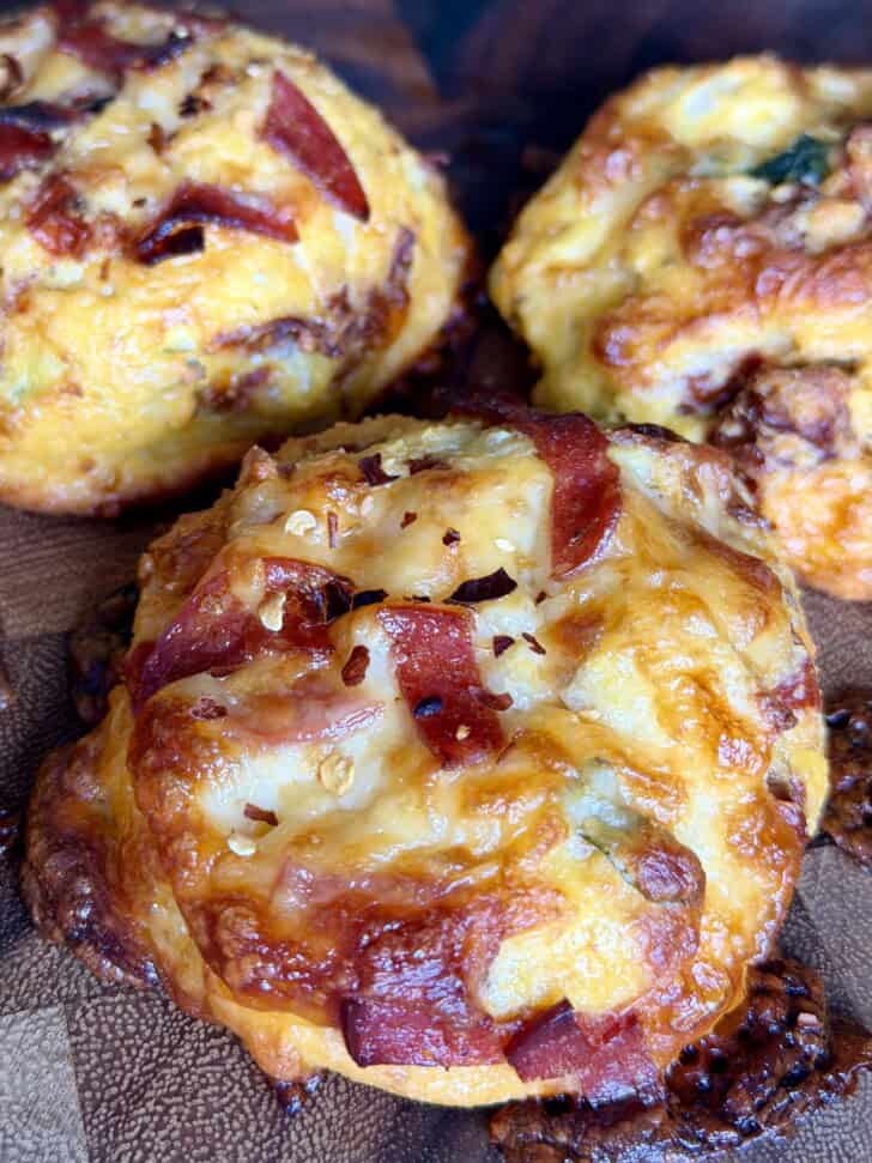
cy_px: 582
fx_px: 1613
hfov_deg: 30.3
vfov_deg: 39.7
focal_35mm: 48
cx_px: 436
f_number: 1.8
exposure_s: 1/60
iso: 160
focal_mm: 6.8
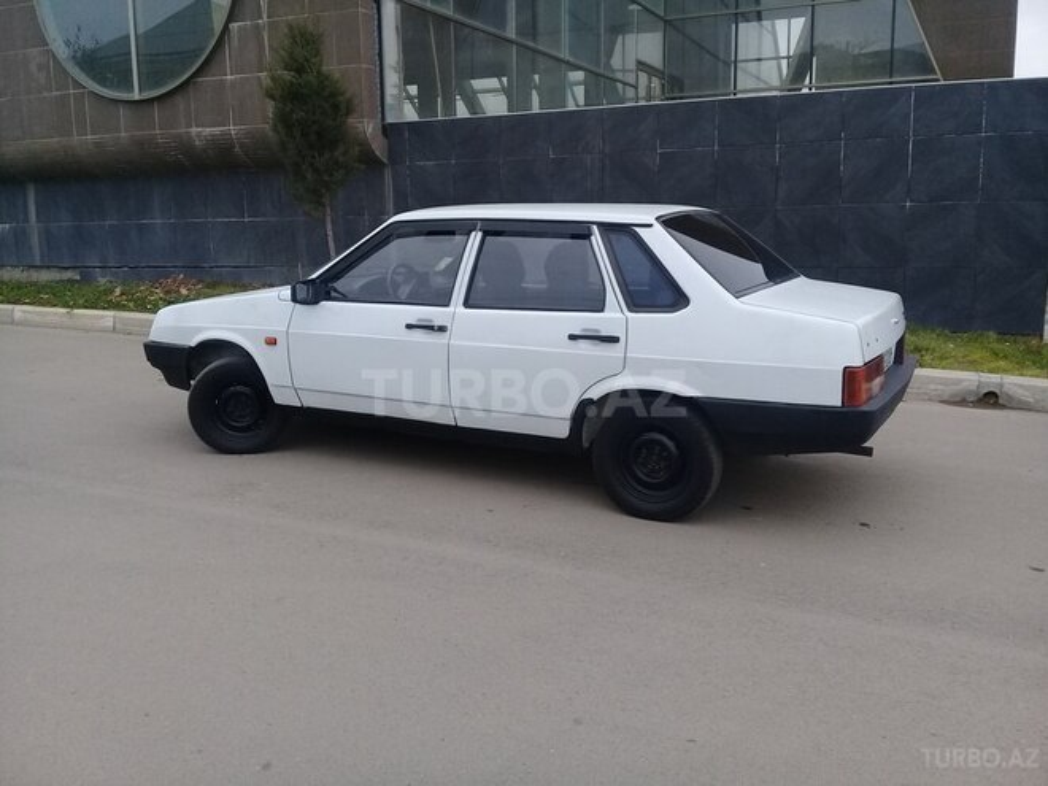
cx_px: 524
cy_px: 393
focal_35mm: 31
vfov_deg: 45.4
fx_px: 939
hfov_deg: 58.4
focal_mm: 3.3
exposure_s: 1/141
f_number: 2.2
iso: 50
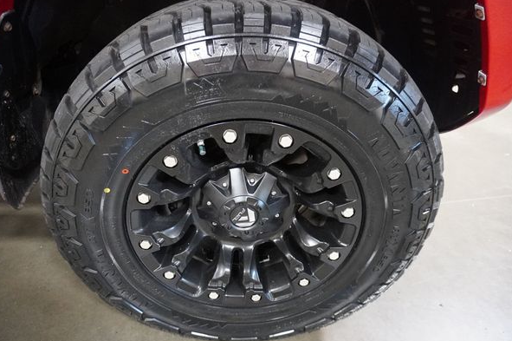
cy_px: 178
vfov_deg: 49.5
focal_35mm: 26
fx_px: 369
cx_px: 241
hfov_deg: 69.4
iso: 6400
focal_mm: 16
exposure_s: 1/40
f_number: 3.5
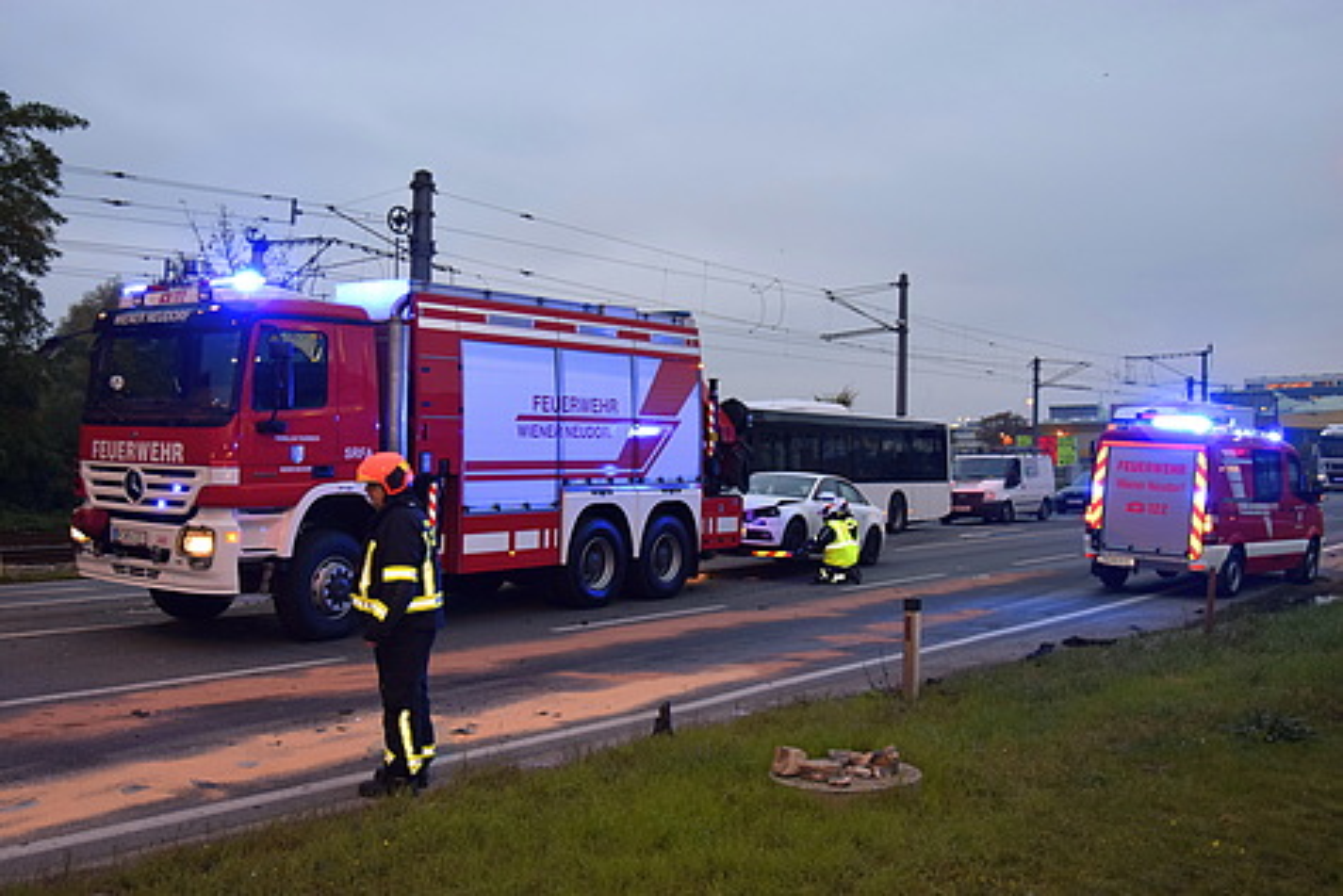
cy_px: 448
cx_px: 672
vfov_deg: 36.9
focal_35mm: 36
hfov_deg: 53.1
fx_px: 1343
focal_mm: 24
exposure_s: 1/60
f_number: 4
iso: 800
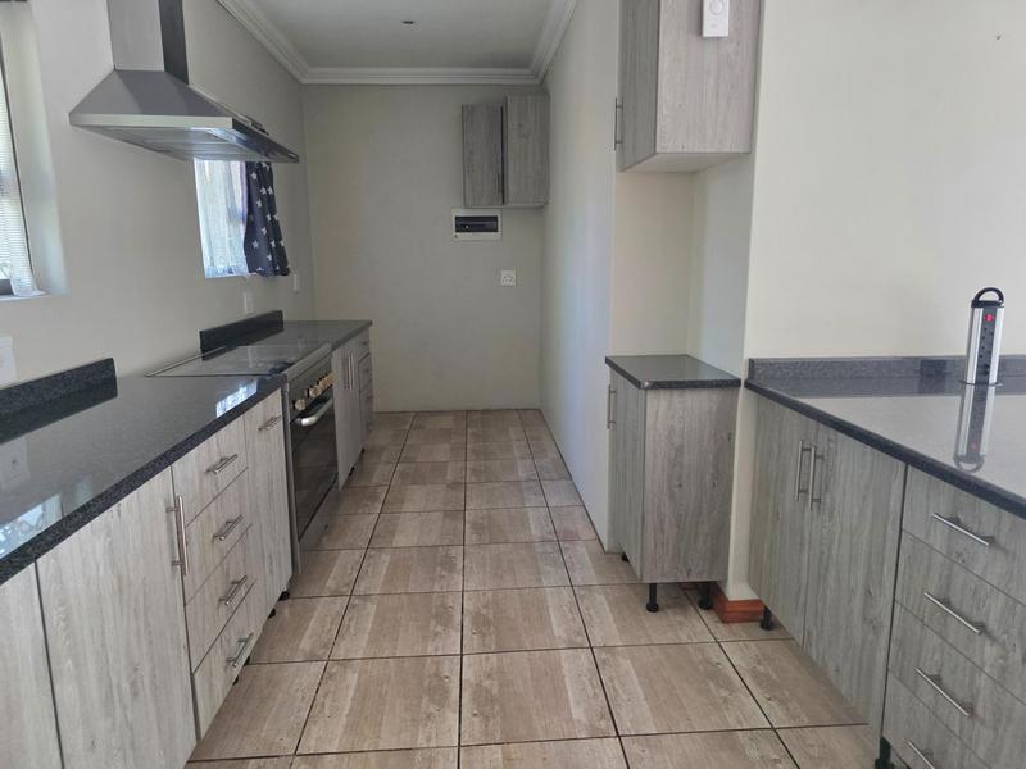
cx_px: 513
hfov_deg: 73.9
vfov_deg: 58.9
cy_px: 384
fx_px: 682
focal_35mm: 23
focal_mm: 6.3
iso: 320
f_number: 1.7
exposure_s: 1/101
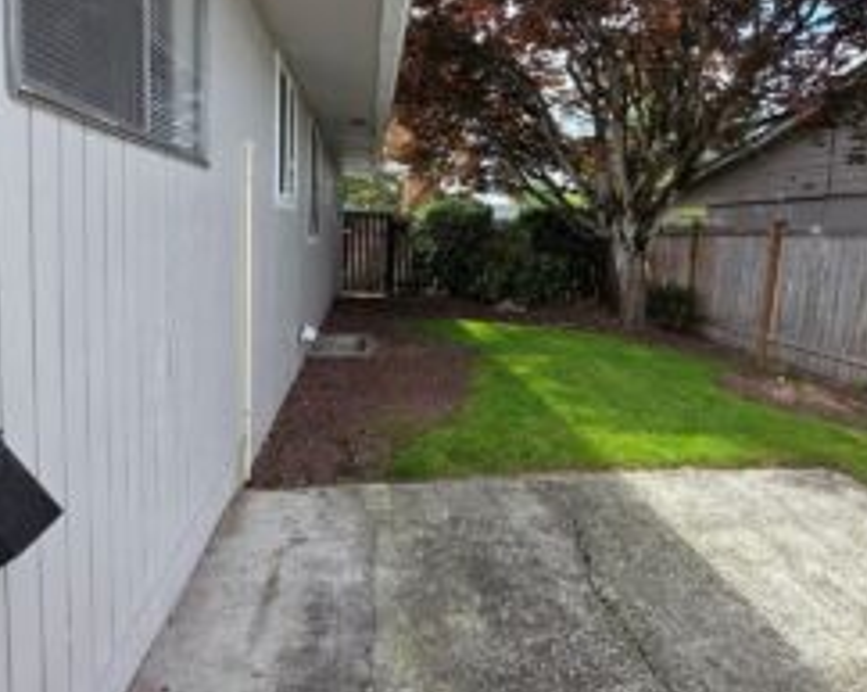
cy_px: 283
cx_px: 480
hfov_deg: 77.4
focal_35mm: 21
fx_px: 538
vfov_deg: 64.9
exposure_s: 1/2000
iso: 160
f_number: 1.9
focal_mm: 2.2
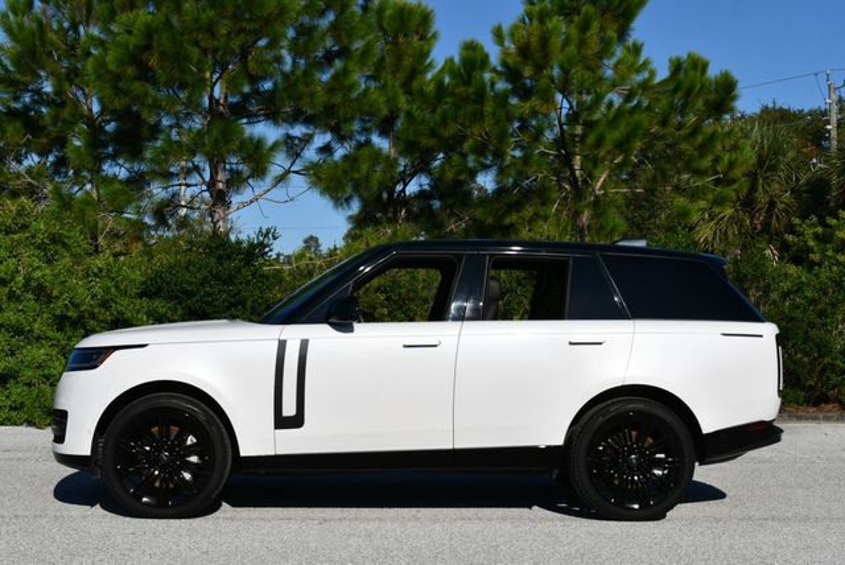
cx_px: 422
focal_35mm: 58
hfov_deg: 34.5
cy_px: 282
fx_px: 1363
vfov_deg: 23.4
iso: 100
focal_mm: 29
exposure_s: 1/400
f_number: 10
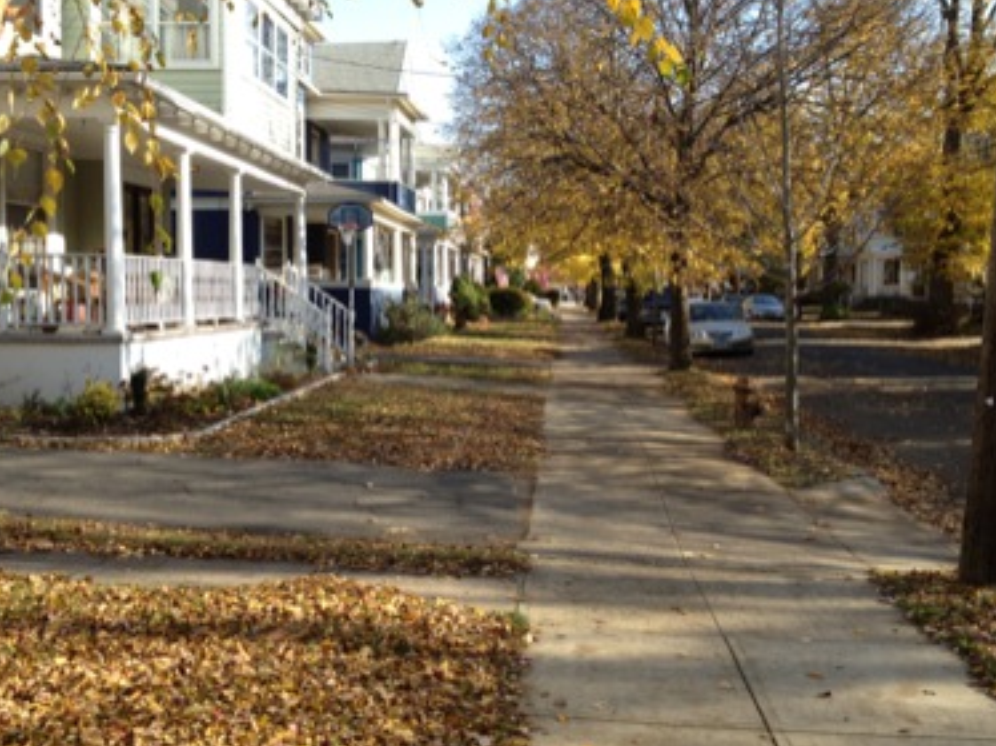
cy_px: 330
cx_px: 441
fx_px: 1150
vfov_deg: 35.9
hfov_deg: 46.7
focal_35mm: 40
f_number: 2.4
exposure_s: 1/627
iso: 80
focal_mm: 4.28
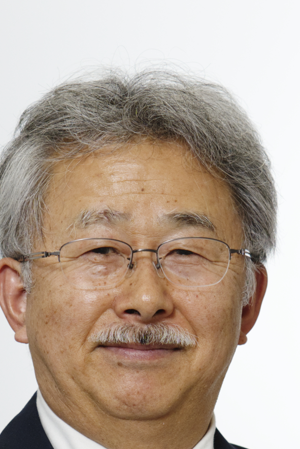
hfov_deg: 4.8
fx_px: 3583
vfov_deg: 7.1
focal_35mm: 287
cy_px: 490
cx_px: 127
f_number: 4
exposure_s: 1/160
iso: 640
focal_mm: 85
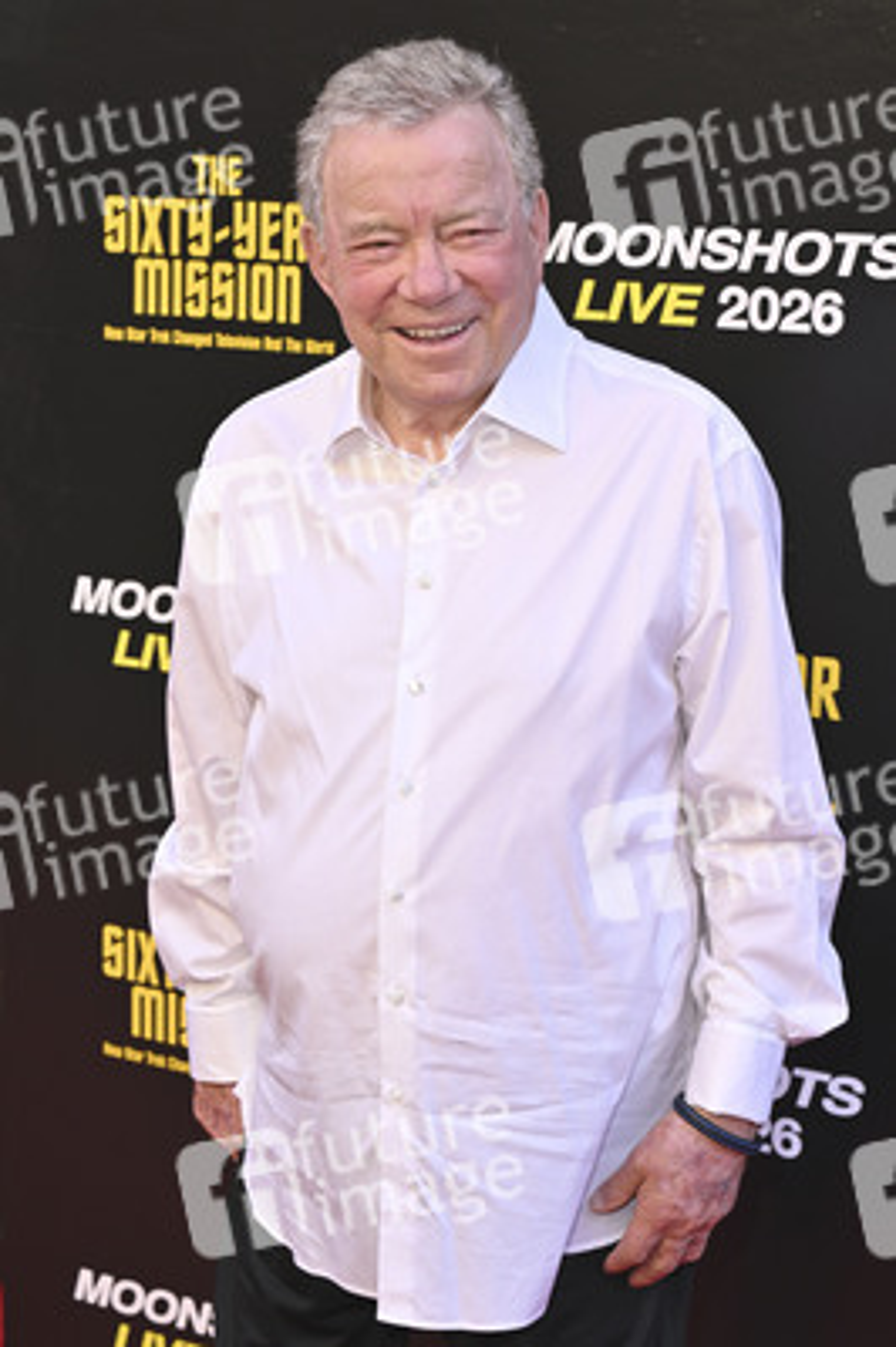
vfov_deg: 32.9
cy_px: 674
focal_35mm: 61
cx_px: 448
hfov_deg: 22.2
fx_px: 2281
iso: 640
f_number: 6.3
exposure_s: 1/250
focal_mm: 61
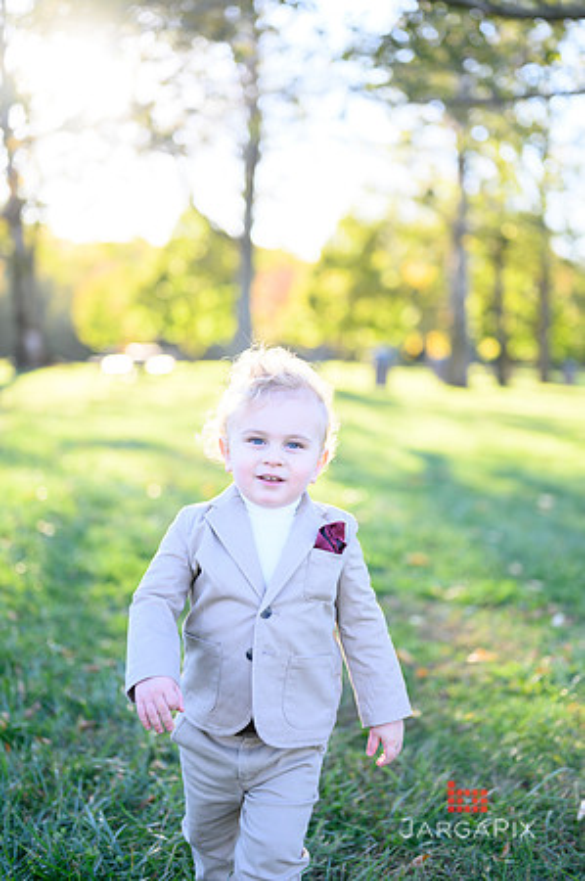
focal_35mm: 50
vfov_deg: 39.6
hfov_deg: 26.9
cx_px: 292
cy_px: 440
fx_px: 1221
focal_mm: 50
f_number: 2
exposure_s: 1/800
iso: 320
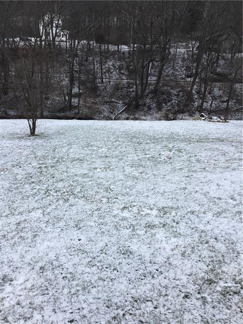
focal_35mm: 31
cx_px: 122
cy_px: 162
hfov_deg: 45.4
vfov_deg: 58.4
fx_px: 290
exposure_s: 1/799
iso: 25
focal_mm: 3.3
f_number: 2.4
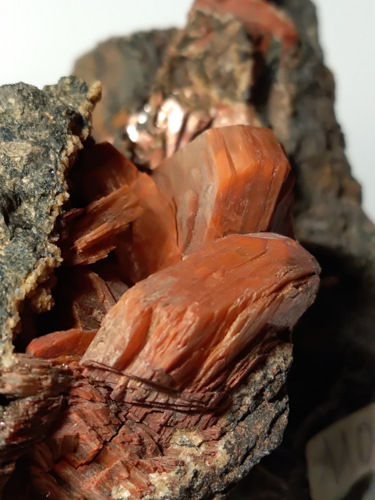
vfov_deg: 67.3
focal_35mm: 26
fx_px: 376
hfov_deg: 53.1
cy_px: 250
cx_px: 188
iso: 170
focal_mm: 3.54
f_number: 2
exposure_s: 1/100
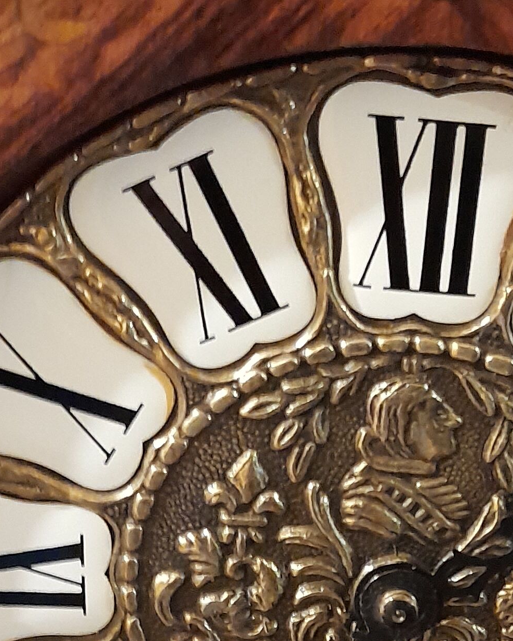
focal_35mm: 79
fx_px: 1500
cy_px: 523
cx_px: 419
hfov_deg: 19.2
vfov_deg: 23.7
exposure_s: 1/20
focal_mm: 4.6
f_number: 2
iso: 800
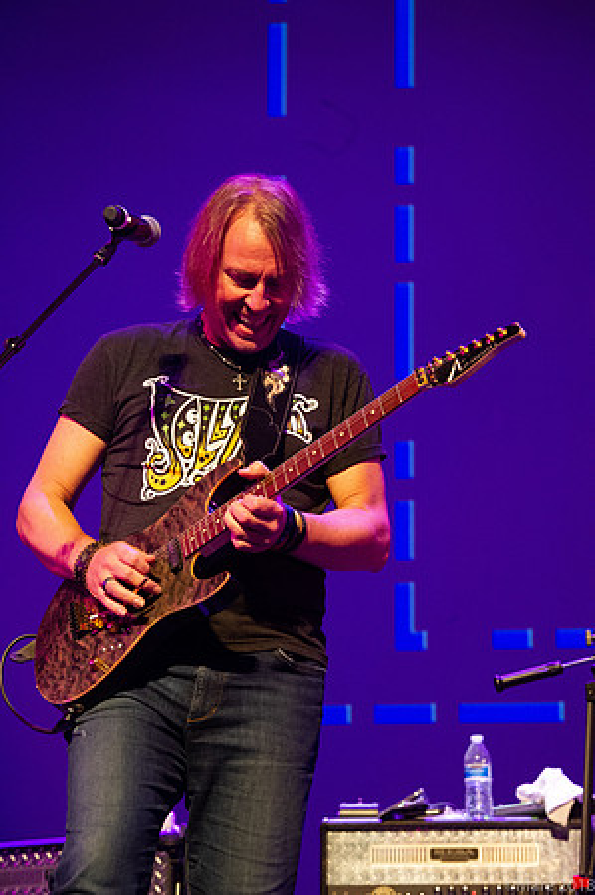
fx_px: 3106
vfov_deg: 16.4
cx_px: 298
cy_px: 448
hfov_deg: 10.9
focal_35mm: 125
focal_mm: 125
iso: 8000
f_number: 7.1
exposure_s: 1/125
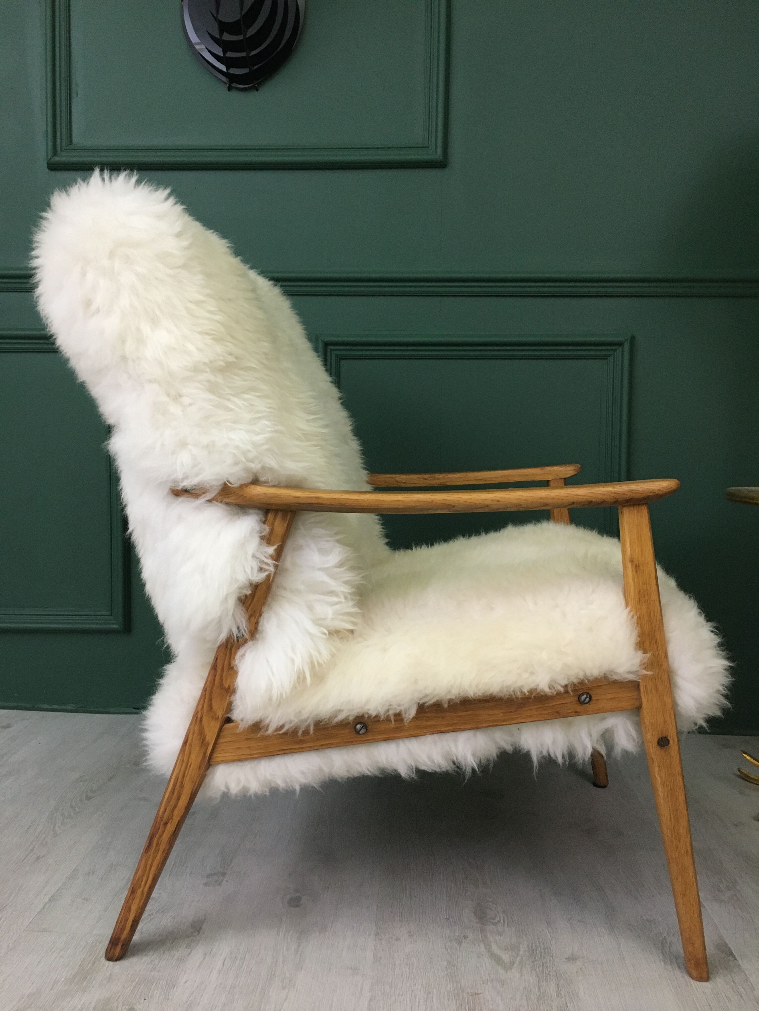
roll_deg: -1.3
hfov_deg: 48.2
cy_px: 506
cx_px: 380
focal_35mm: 29
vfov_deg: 61.7
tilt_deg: -2.3
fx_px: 848
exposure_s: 1/33
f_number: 2.2
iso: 160
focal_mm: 4.15
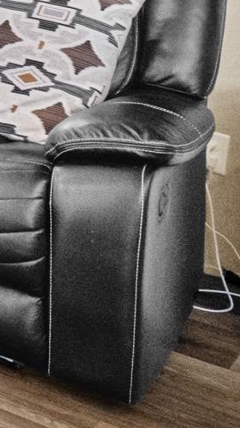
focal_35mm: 82
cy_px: -165
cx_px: -728
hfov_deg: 8.1
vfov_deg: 22.5
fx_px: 929
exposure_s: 1/6
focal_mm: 10
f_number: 9
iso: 800
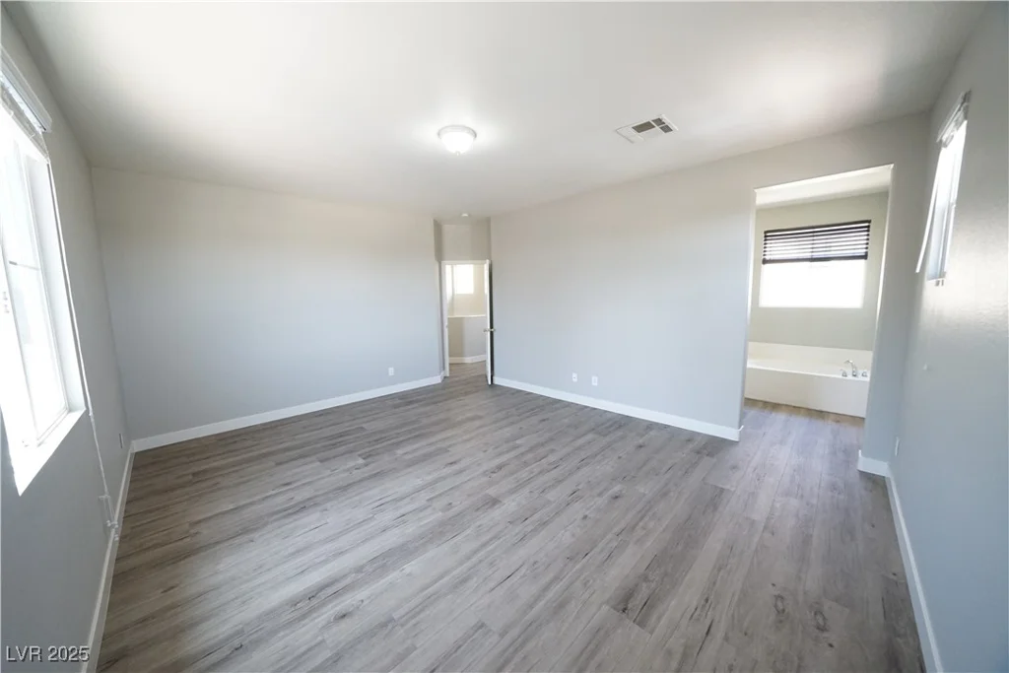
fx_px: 336
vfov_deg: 90.0
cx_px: 504
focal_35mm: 12
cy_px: 336
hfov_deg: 112.6
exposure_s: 1/125
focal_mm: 12
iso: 4000
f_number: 6.3
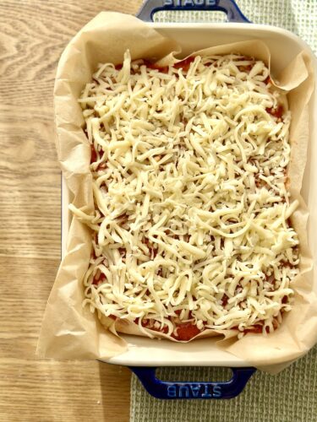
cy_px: 211
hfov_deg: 30.3
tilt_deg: -85.9
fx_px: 586
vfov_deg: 39.7
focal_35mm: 48
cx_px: 158
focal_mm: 6.86
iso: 80
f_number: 1.78
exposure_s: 1/1517
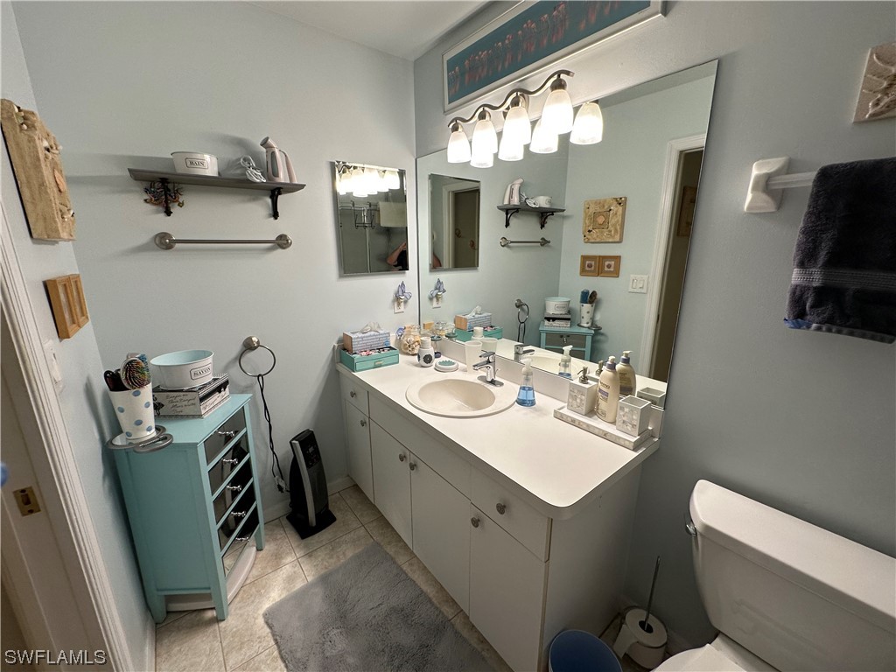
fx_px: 362
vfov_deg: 85.7
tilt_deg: -14.6
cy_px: 336
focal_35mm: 14
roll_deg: +0.2
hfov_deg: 102.1
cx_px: 448
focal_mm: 2.22
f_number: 2.2
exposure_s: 1/120
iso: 80
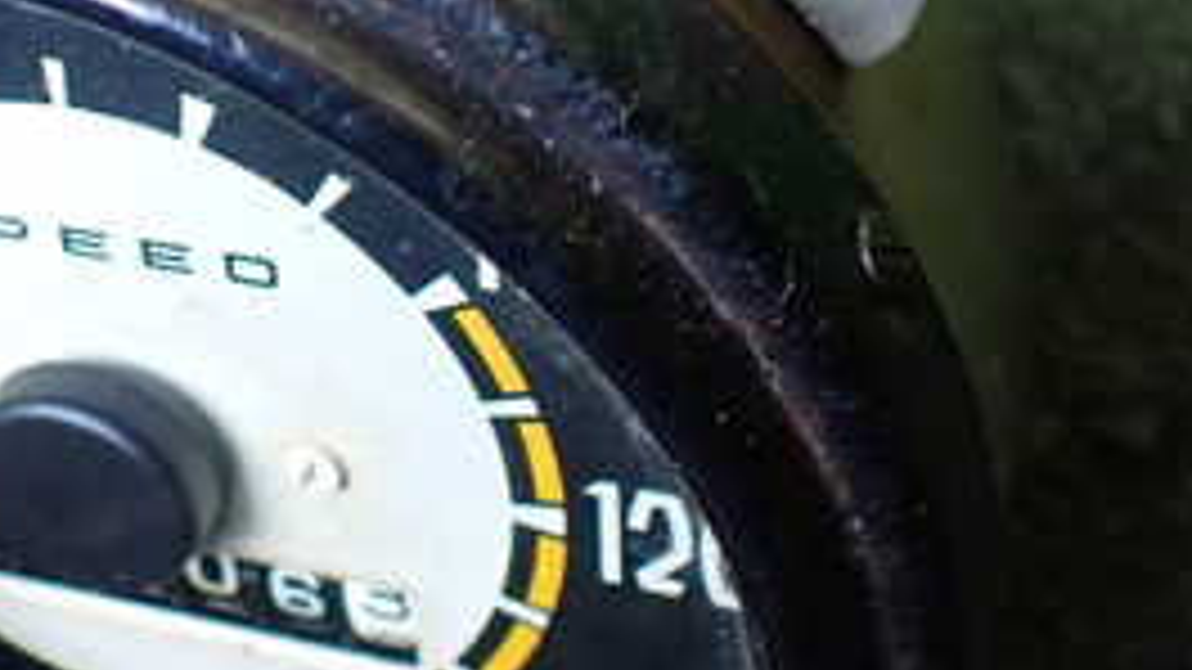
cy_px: 108
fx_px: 2339
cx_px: 189
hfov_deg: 27.8
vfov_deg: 16.2
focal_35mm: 74
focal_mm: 5.4
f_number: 2.3
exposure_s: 1/125
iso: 800
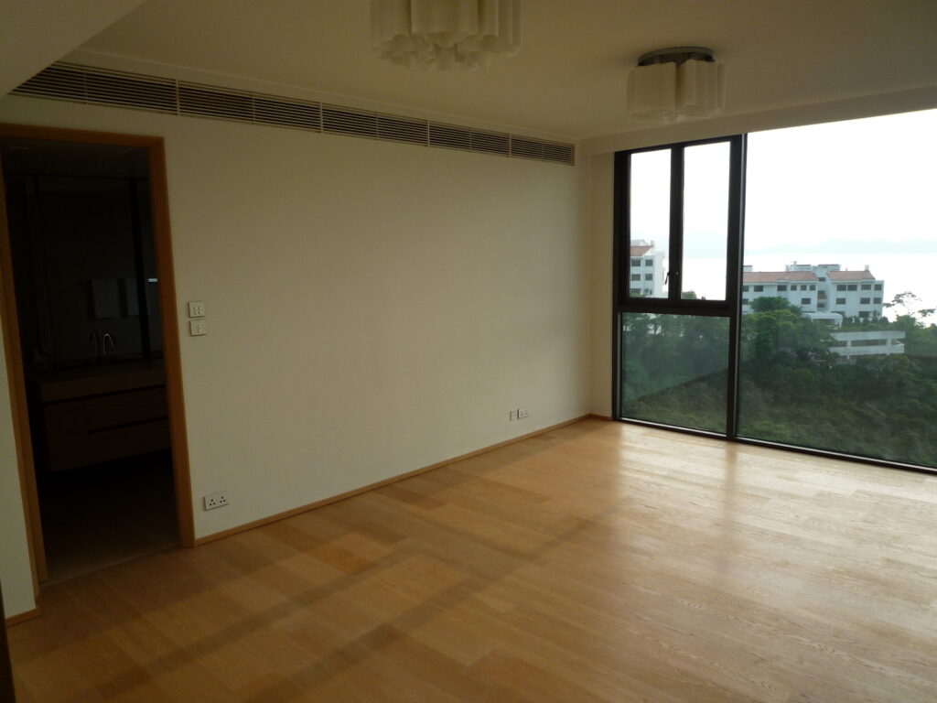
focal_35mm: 25
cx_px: 468
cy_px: 352
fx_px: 677
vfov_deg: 54.9
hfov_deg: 69.4
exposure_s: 1/400
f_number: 2.8
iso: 100
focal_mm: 4.4
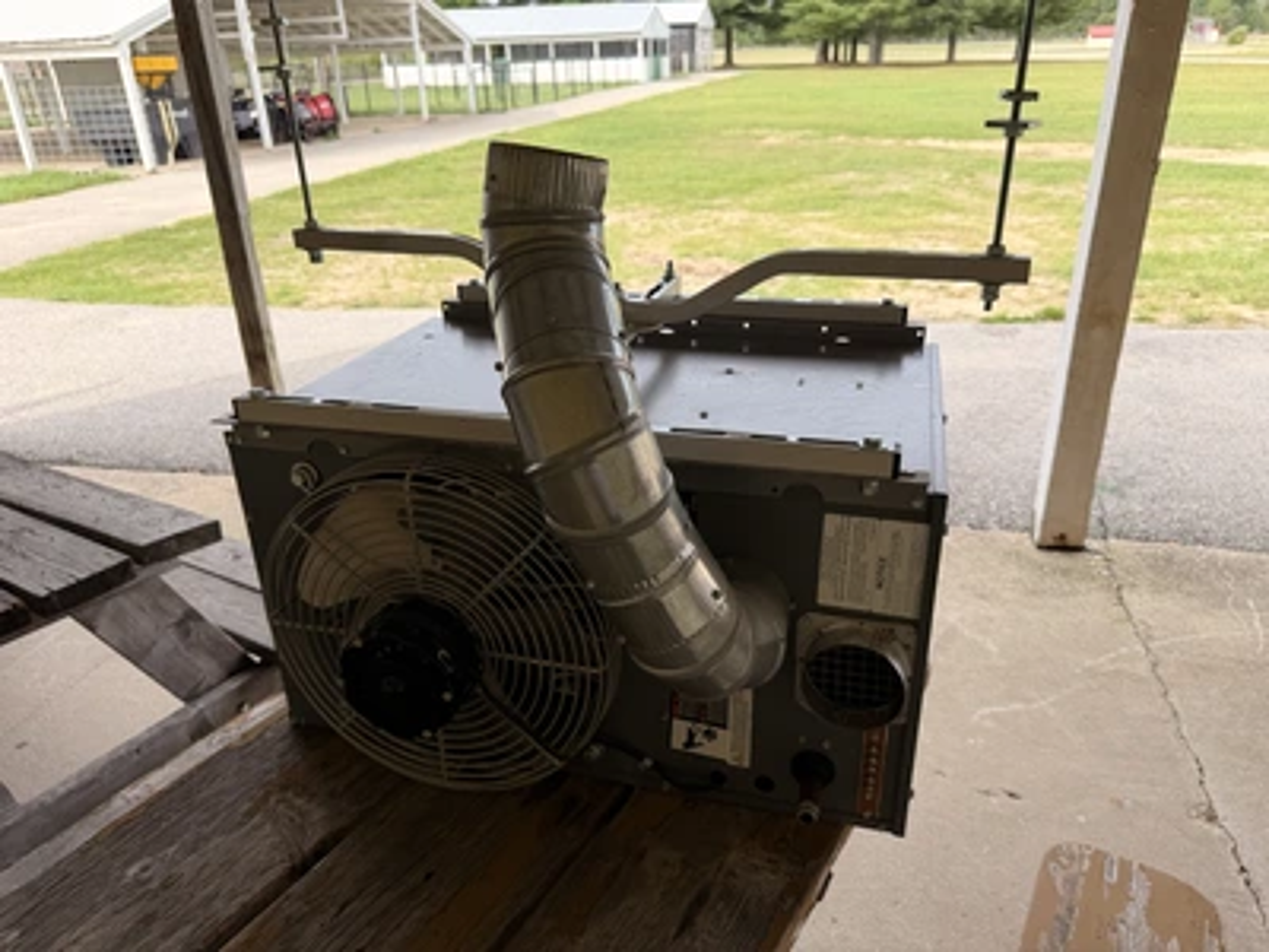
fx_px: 880
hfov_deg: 71.6
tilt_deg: -21.4
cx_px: 634
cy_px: 476
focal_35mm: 24
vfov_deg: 56.8
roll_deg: +3.7
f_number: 1.78
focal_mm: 6.76
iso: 80
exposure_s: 1/796
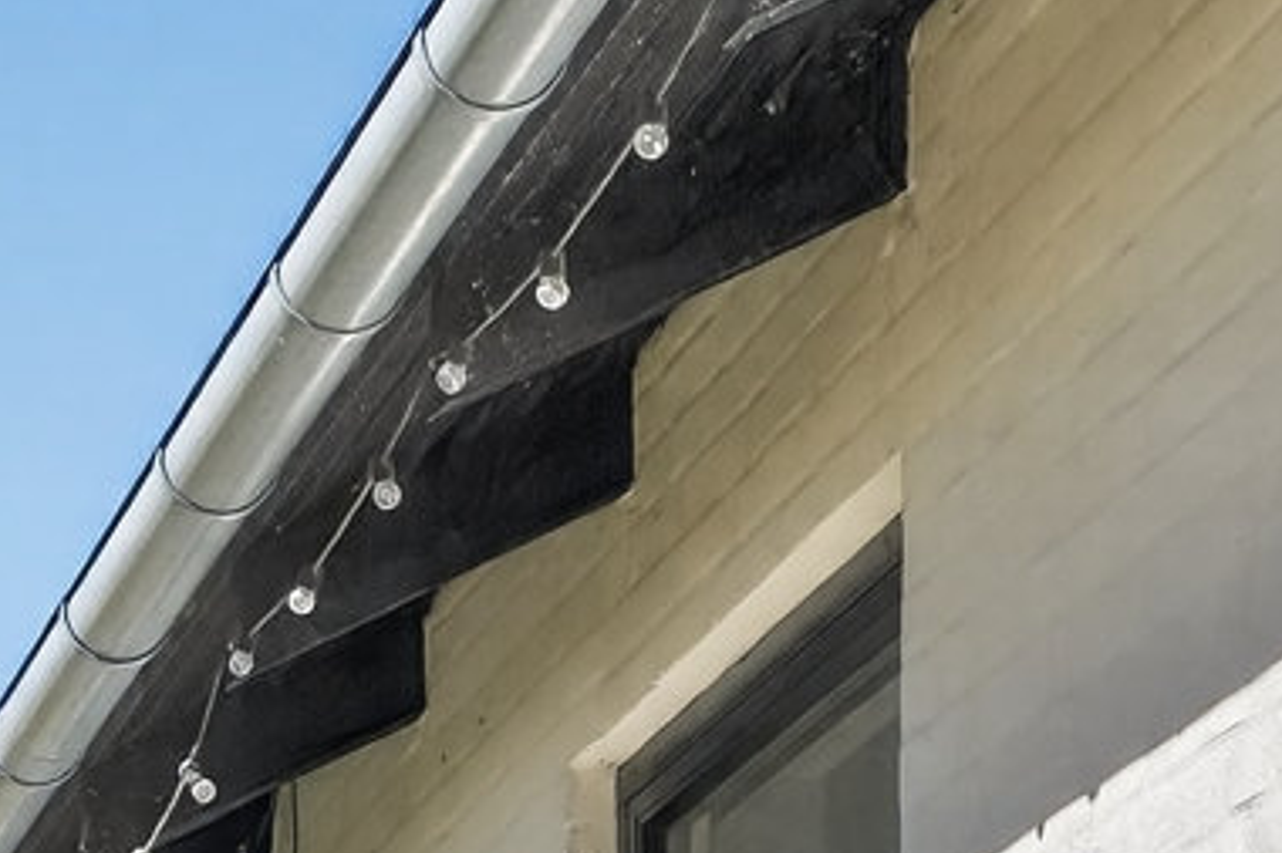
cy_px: 1972
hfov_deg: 12.5
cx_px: -762
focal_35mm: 155
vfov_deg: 8.2
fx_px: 5517
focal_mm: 23
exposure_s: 1/1000
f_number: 8
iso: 400
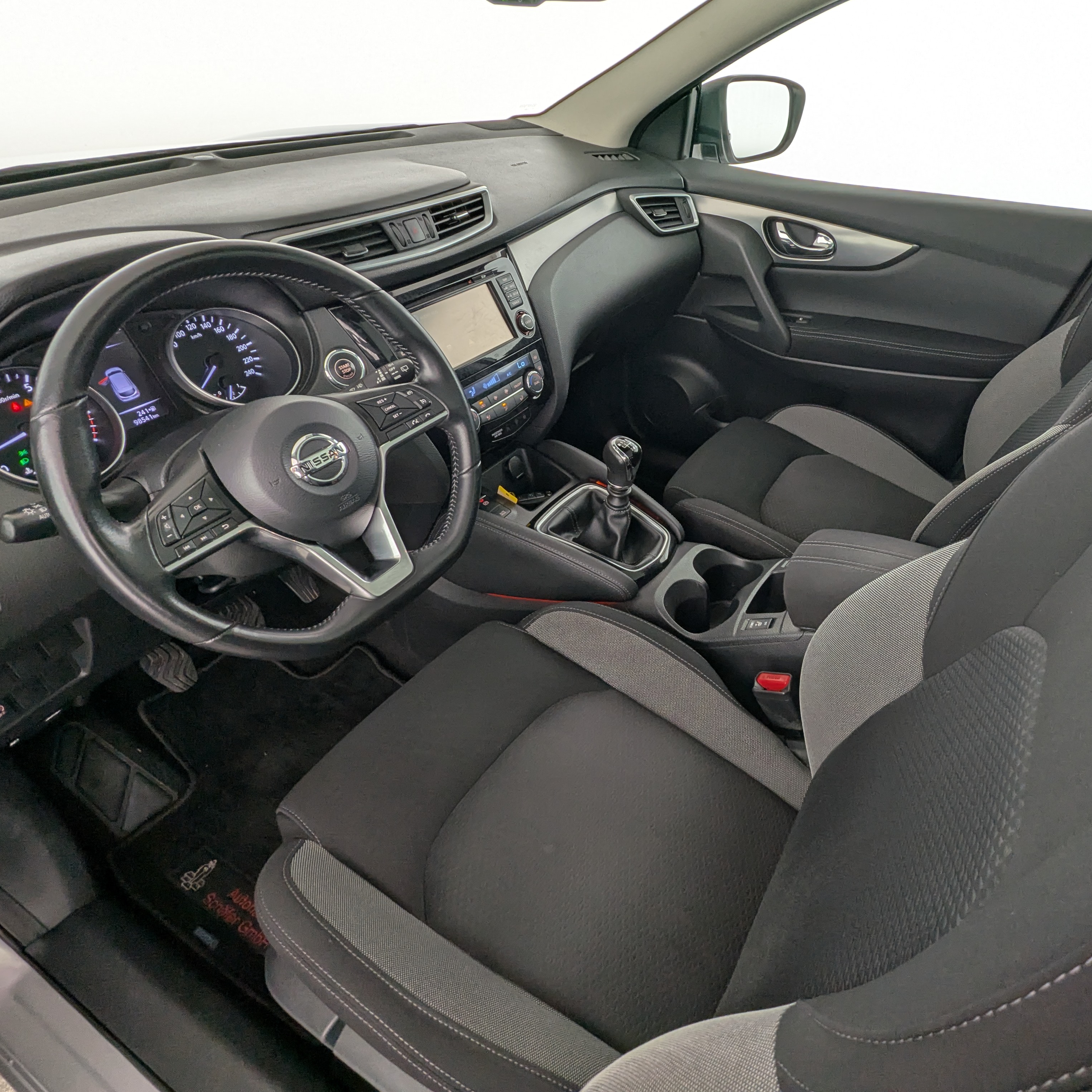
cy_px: 542
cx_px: 680
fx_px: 678
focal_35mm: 19
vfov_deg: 77.7
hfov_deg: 76.4
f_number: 2.2
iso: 65
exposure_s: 1/52.8
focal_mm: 2.35
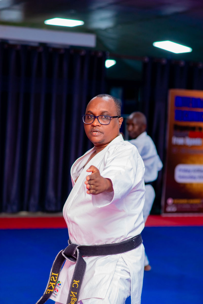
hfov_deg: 16.1
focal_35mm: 85
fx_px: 718
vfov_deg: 23.9
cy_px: 152
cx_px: 102
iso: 1250
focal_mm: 85
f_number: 2.8
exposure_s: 1/100
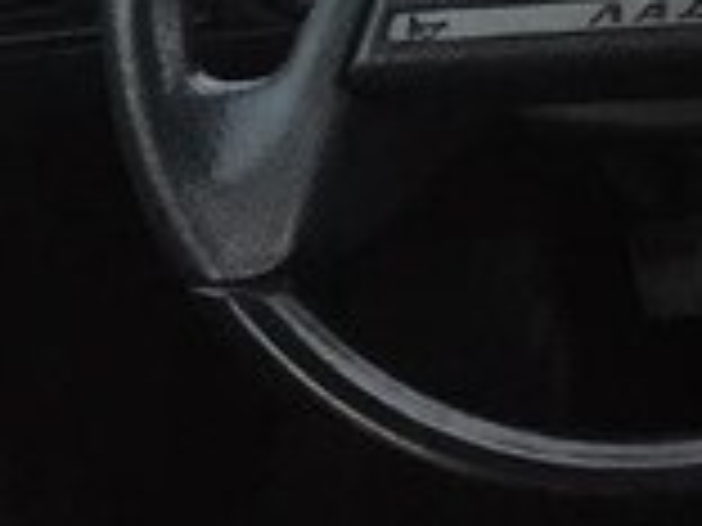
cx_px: 1377
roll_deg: -0.9
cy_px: -555
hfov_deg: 13.8
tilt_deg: -15.9
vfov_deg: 10.9
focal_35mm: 123
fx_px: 2494
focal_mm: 4.15
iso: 64
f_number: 2.2
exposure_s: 1/33
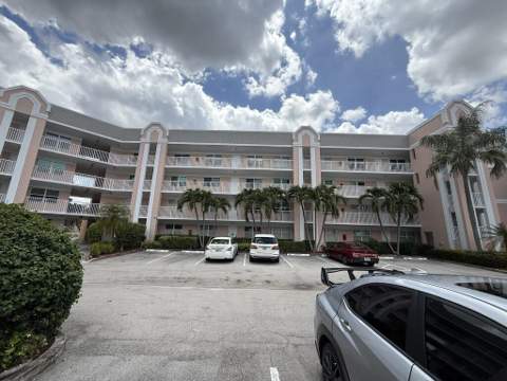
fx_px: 205
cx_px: 254
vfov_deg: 85.7
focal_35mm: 14
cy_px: 190
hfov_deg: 102.1
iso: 64
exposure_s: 1/2237
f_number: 2.2
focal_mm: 2.22
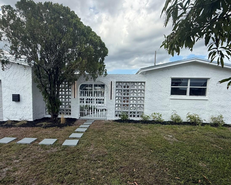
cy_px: 106
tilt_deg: -4.5
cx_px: 104
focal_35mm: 20
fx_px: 137
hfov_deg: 80.1
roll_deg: -1.2
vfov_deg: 67.7
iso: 50
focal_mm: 2.22
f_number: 2.2
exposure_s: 1/2320
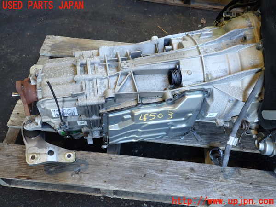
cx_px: 138
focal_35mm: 30
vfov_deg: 46.8
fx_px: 239
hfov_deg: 60.0
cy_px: 104
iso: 200
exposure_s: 1/50
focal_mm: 5.4
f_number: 2.3
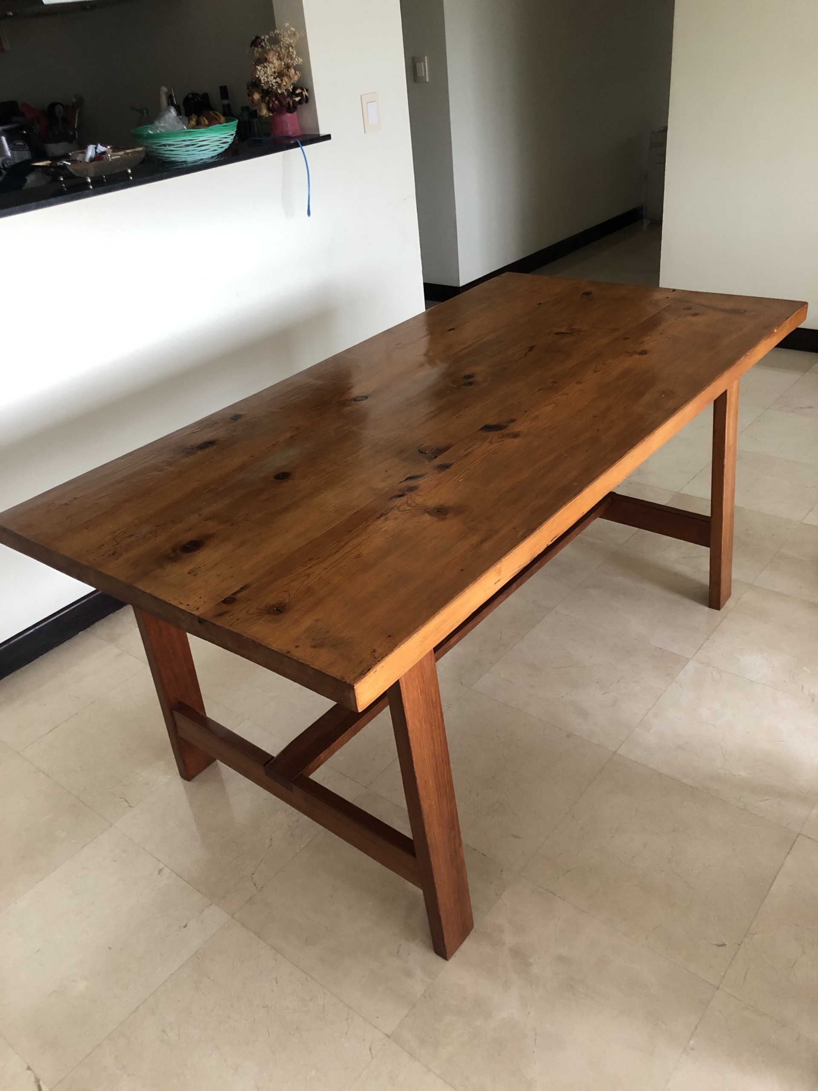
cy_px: 546
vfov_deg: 63.4
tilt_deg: -29.8
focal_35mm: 28
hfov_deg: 49.7
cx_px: 409
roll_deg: +6.5
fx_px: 882
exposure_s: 1/15
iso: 64
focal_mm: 3.99
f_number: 1.8
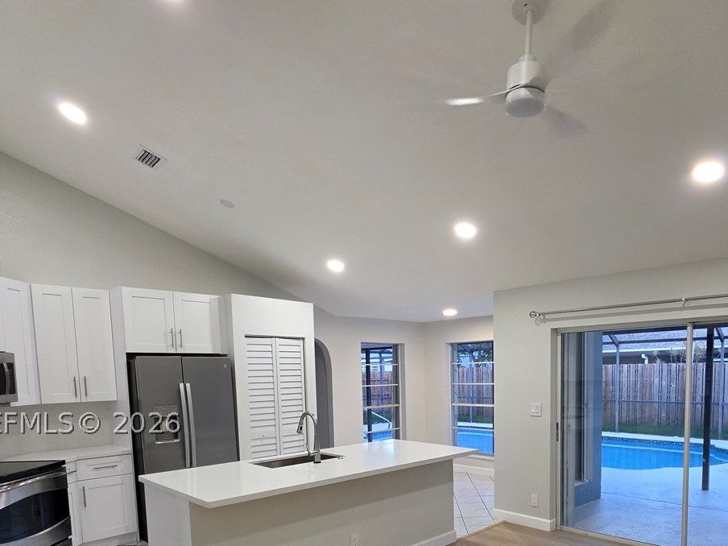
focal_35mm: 23
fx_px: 484
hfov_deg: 73.3
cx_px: 428
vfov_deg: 55.4
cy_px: 423
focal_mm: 2.2
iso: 250
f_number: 1.9
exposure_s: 1/120
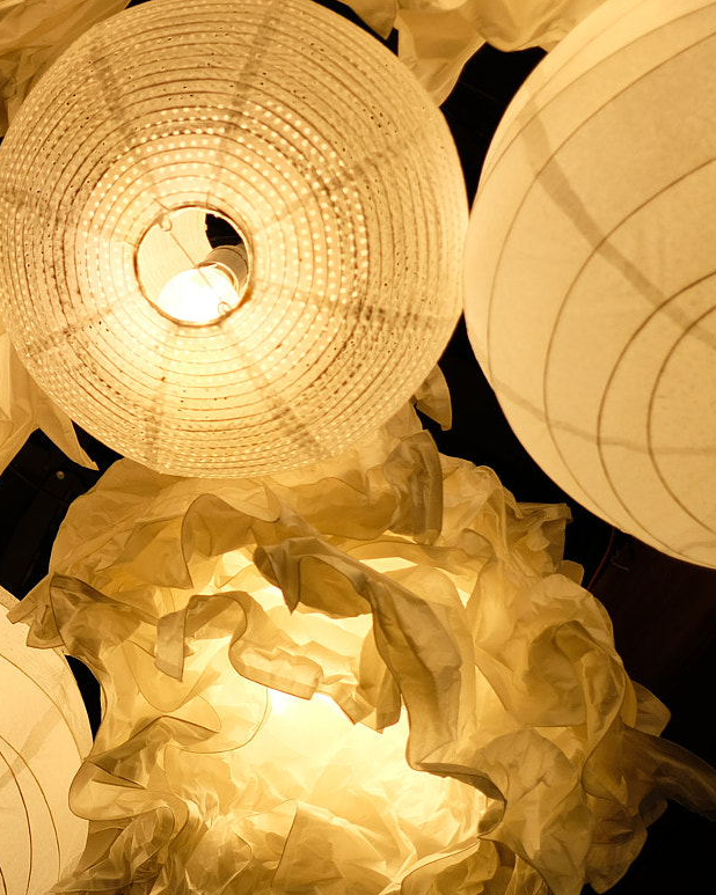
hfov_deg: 21.9
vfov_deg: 27.8
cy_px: 588
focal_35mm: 68
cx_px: 50
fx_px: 1802
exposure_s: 1/350
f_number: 2
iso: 400
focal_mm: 23
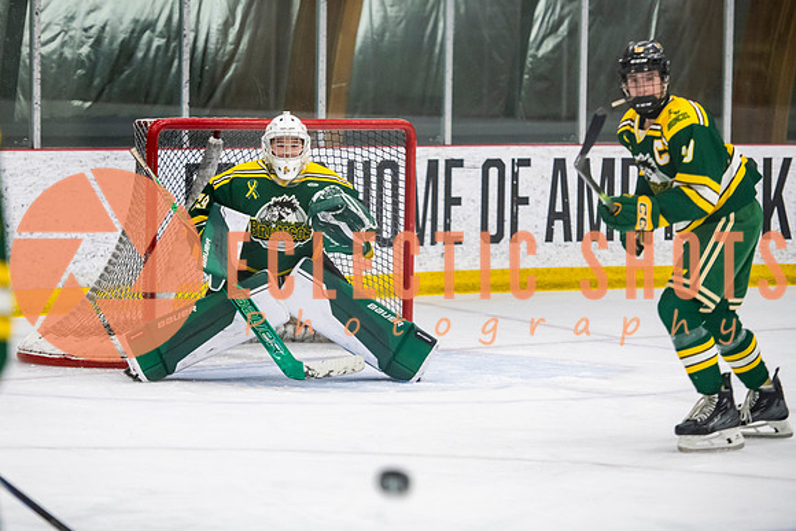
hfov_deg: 12.2
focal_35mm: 168
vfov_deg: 8.2
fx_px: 3708
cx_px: 305
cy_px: 221
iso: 2500
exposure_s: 1/640
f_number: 3.2
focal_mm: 135
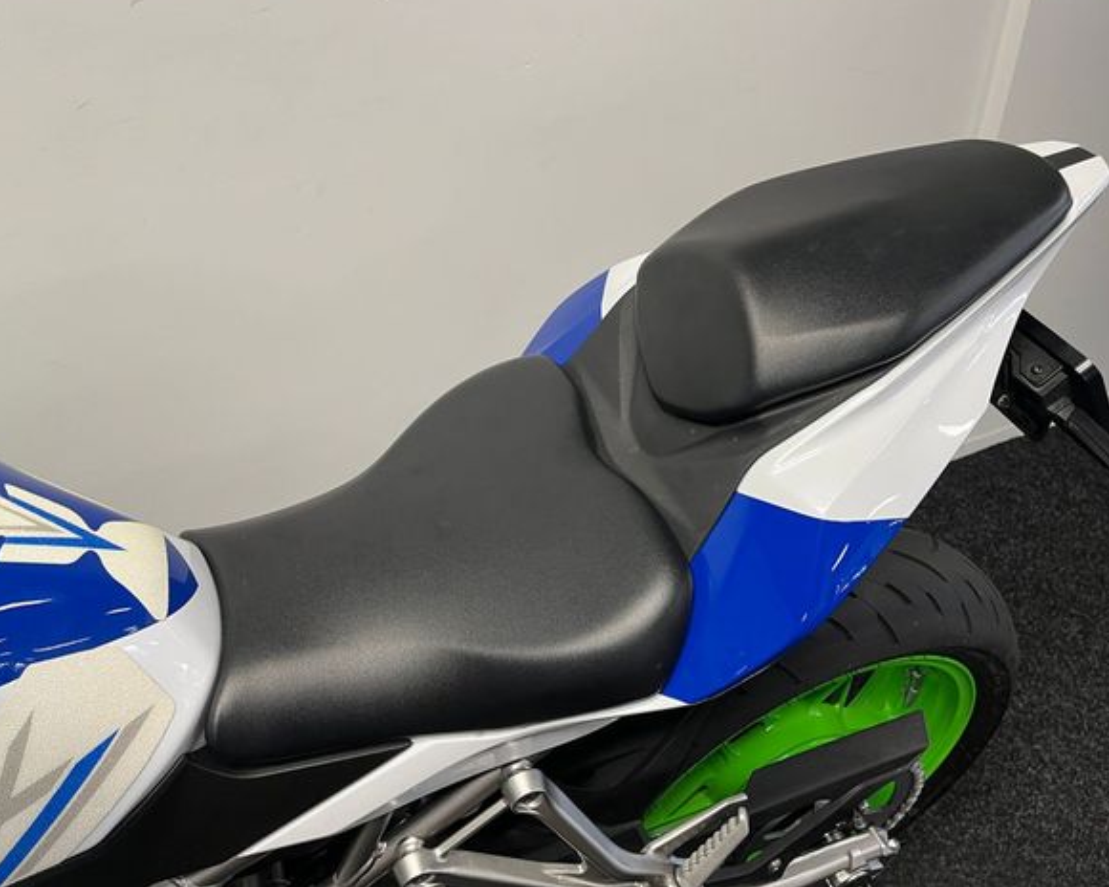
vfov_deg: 51.5
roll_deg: +1.4
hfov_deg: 62.1
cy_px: 432
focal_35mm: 28
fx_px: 919
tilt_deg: -35.1
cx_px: 602
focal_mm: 5.1
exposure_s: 1/50
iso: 80
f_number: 1.6
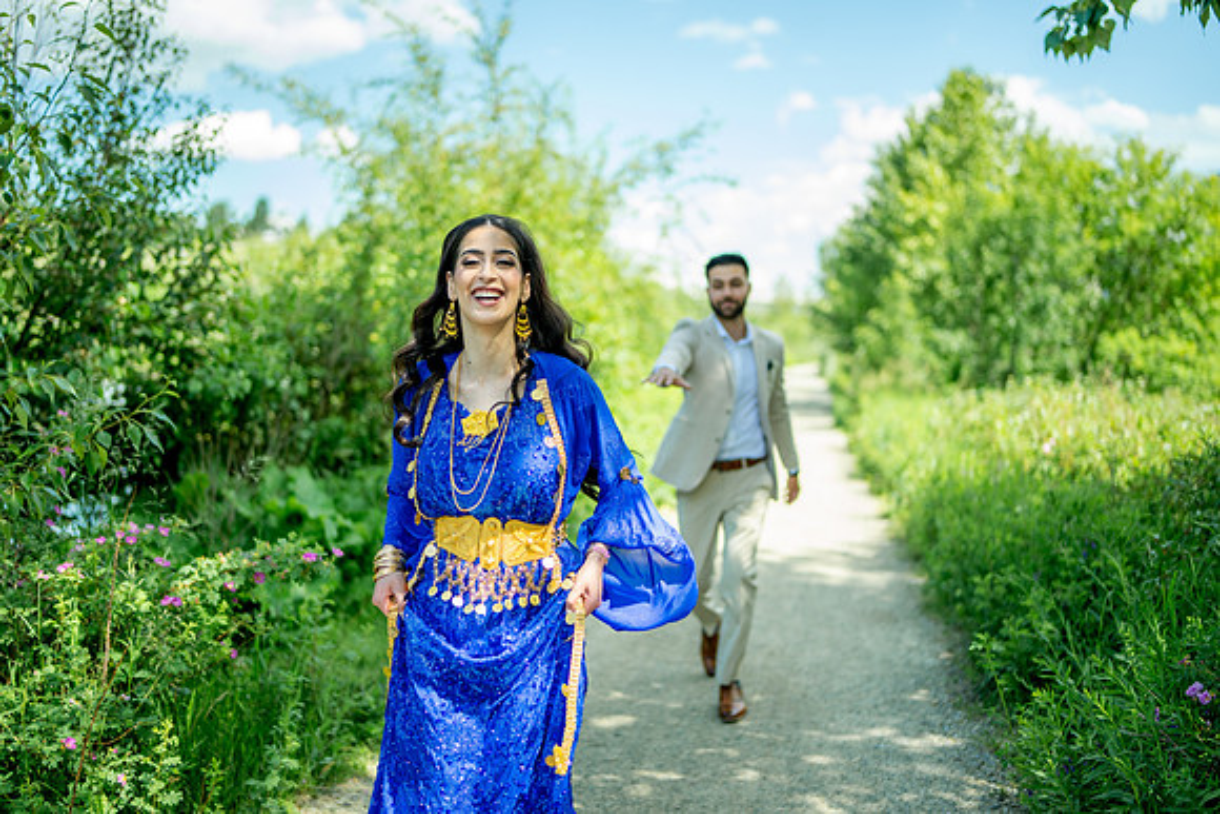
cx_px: 610
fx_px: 1186
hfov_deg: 54.4
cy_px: 407
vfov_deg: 37.9
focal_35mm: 35
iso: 125
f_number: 1.2
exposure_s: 1/2000
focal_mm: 35
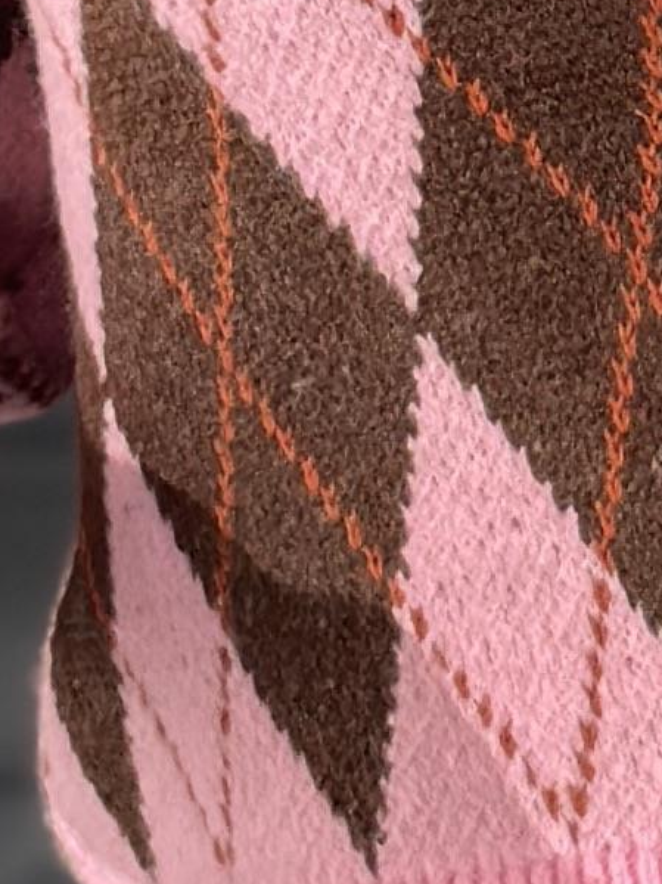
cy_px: -331
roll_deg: +4.2
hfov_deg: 4.6
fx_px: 8239
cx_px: 849
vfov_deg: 6.1
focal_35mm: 323
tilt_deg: -17.3
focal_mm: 6.86
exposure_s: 1/260
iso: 80
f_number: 1.78
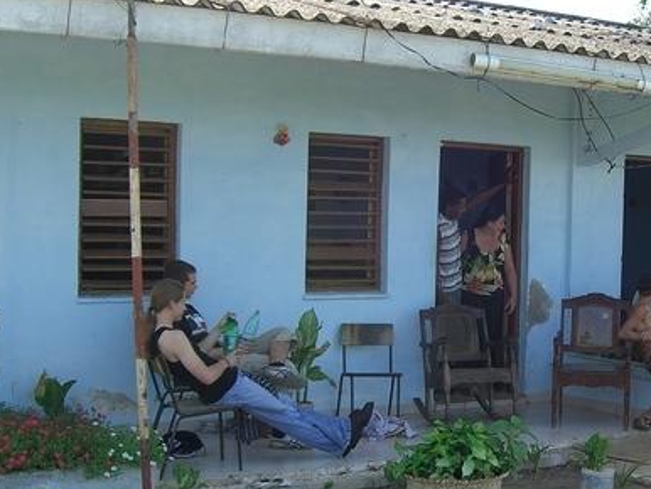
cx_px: 504
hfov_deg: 30.1
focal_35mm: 63
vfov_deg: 23.3
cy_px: 292
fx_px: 1186
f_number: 4
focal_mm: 7.9
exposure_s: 1/200
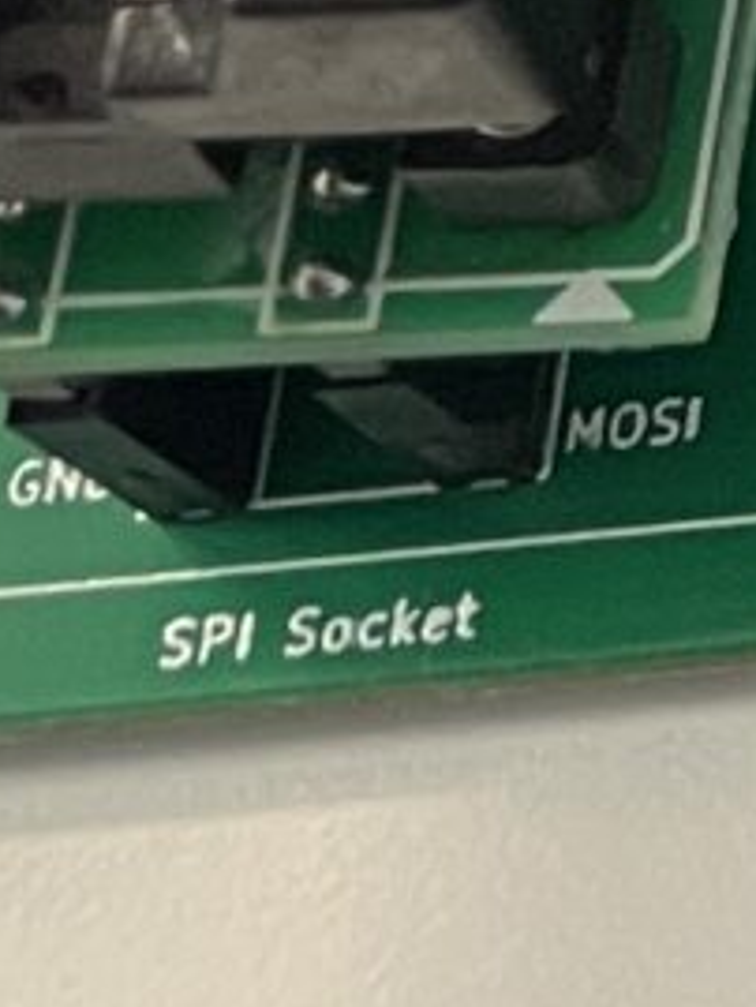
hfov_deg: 4.8
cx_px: 4034
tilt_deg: -56.1
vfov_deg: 7.3
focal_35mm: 247
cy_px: -1827
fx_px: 7187
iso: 125
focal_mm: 4.2
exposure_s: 1/50
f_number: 1.6
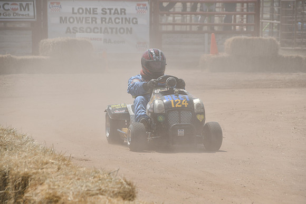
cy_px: 102
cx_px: 153
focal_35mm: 277
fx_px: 2355
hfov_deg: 7.4
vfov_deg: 5.0
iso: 100
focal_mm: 185
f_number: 8
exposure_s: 1/500
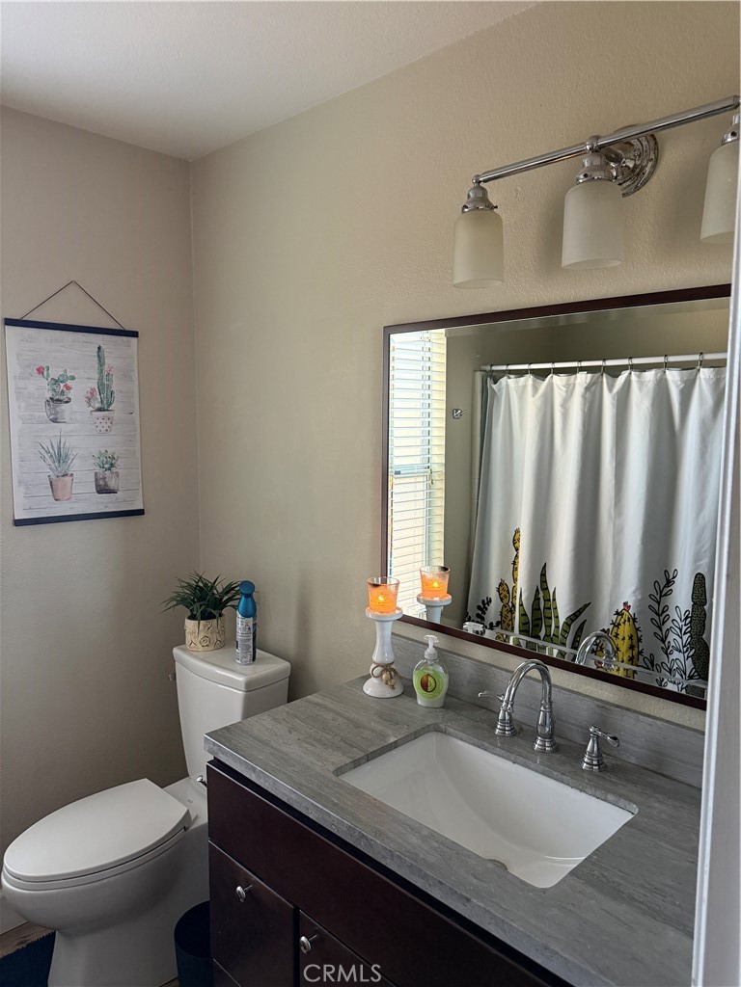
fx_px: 685
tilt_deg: -6.1
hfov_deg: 56.8
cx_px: 370
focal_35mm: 24
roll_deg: -0.6
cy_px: 494
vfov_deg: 71.6
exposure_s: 1/60
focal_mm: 6.76
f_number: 1.78
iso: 400
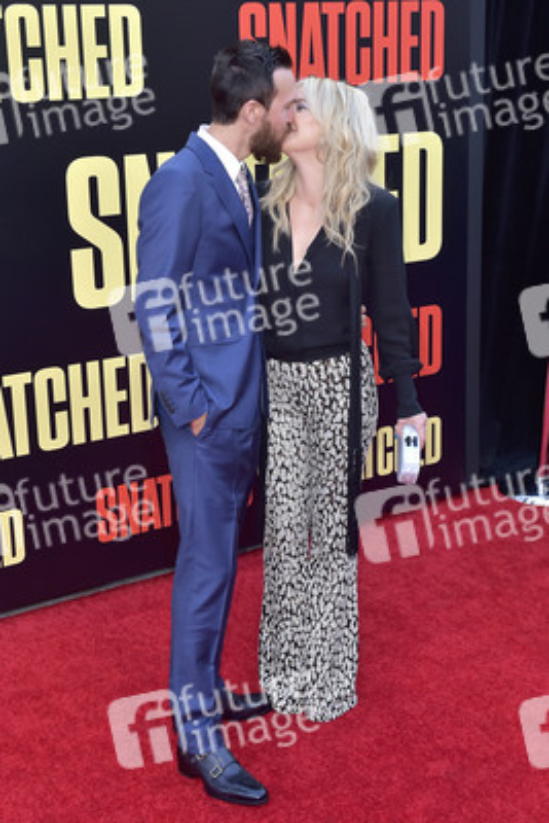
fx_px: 1097
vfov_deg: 41.1
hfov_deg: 28.1
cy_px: 412
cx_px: 274
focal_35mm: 48
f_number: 6.3
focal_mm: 48
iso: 500
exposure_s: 1/320
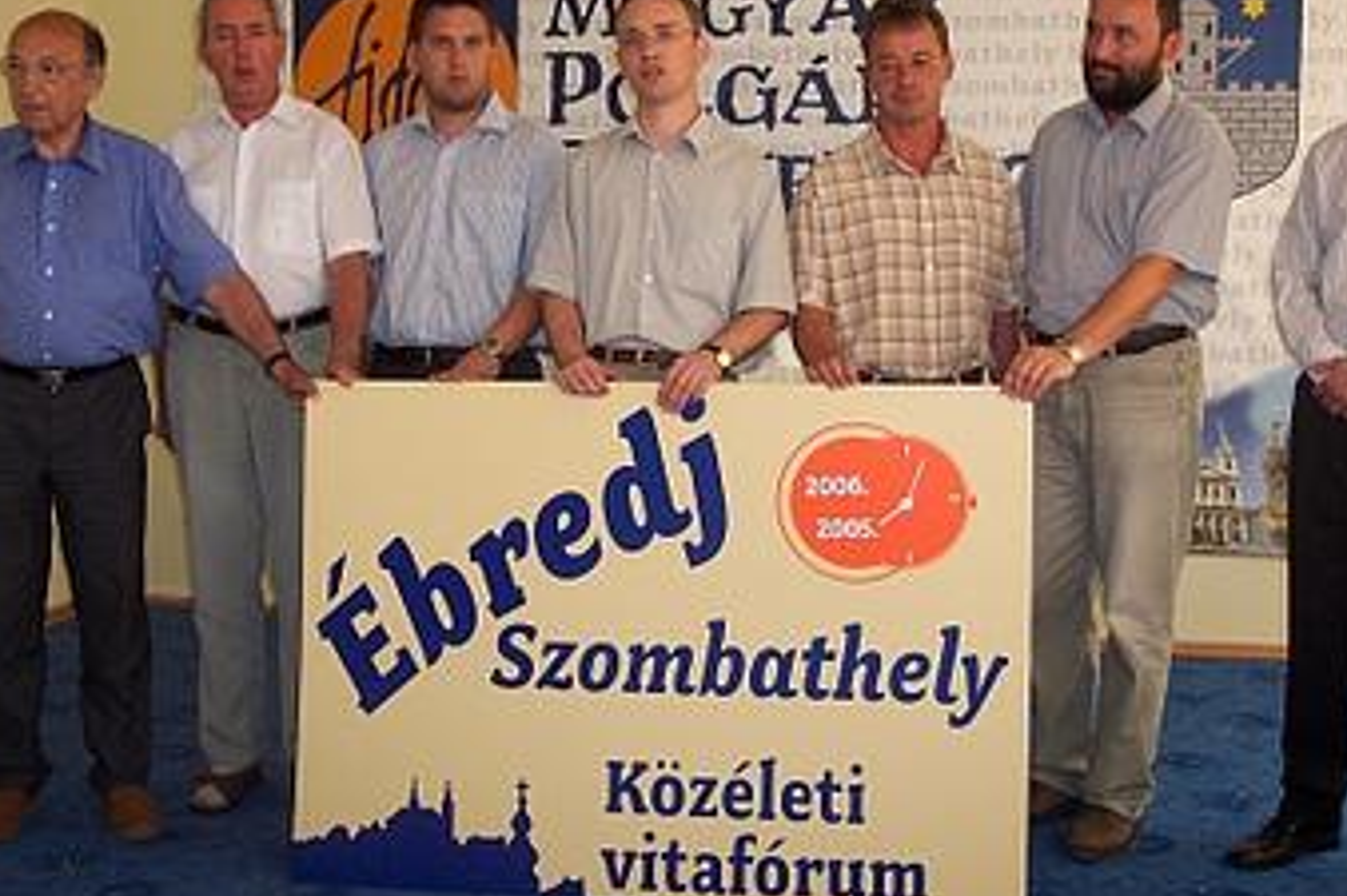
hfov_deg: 43.6
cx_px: 689
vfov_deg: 29.8
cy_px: 388
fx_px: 1683
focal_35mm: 45
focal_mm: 8
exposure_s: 1/45
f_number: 2.8
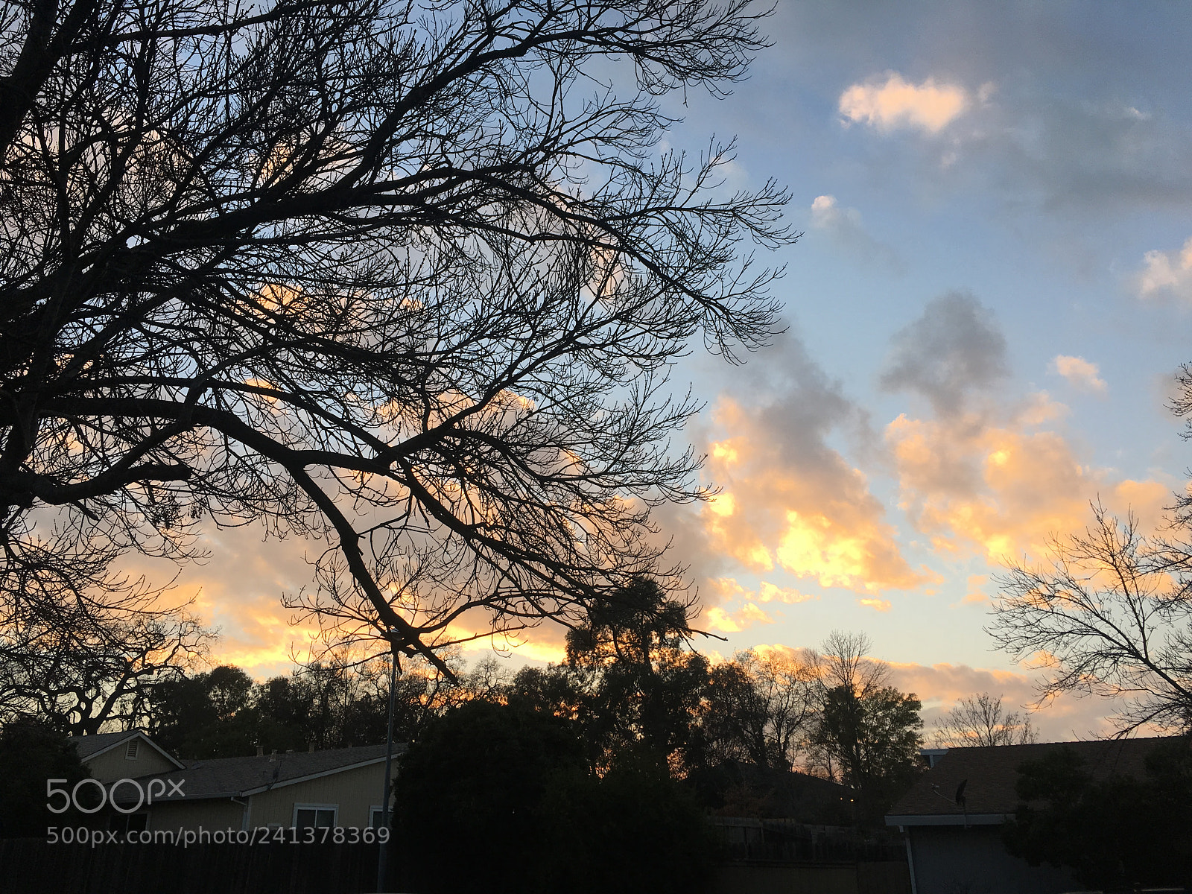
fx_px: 999
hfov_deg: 61.7
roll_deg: +0.2
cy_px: 447
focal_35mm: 29
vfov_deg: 48.2
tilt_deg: +21.5
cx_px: 596
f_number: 2.2
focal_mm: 4.15
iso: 25
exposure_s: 1/343
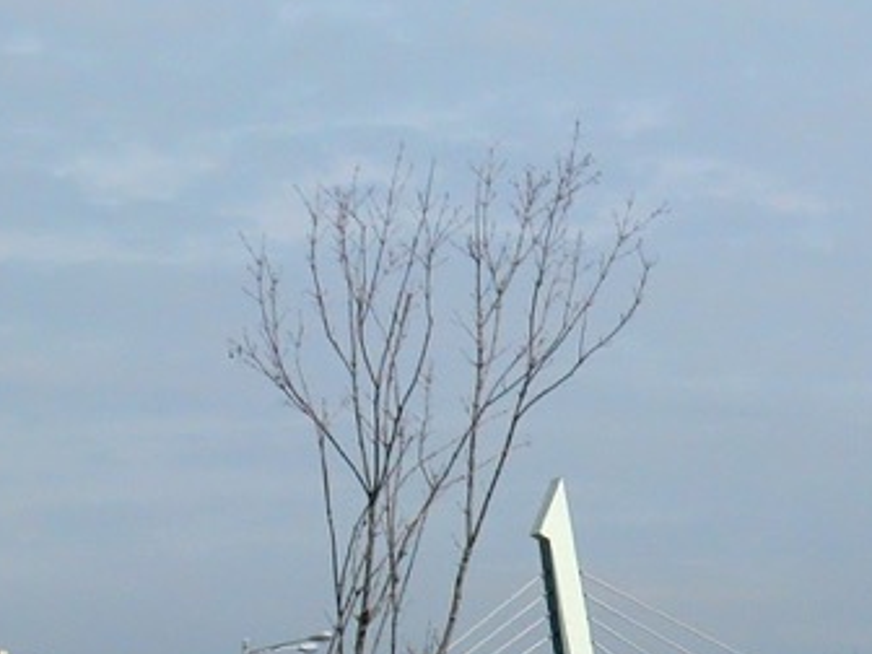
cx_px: 958
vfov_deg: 10.0
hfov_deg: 13.3
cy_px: 758
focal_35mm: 146
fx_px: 3678
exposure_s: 1/400
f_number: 7.8
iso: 64
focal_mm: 6.3
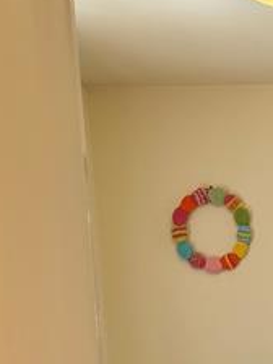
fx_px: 936
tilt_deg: -10.7
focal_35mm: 89
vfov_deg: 19.7
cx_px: 432
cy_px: 509
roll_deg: +0.4
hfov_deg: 15.1
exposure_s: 1/60
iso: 125
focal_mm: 5.96
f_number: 1.6
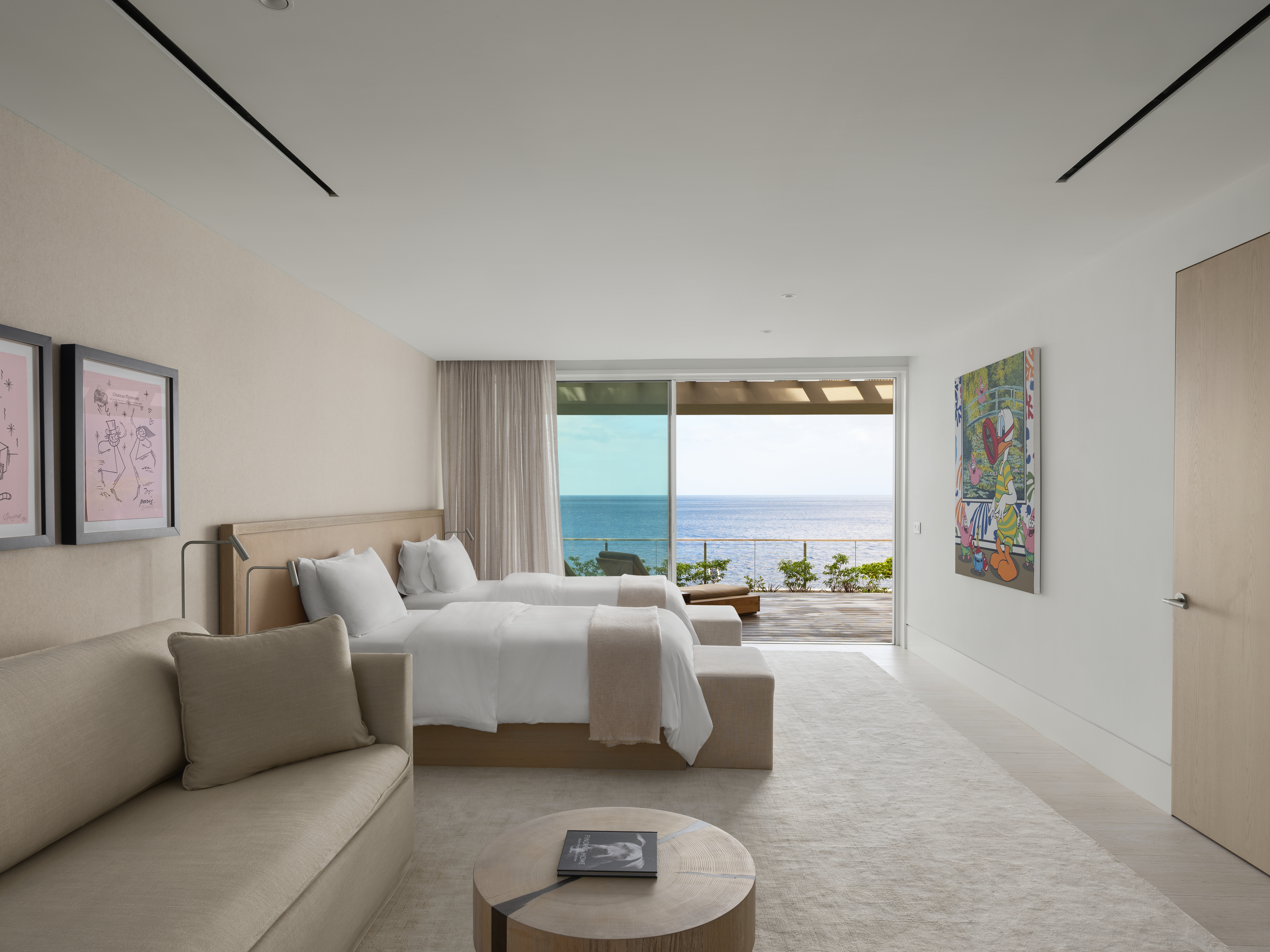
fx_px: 770
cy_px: 500
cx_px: 617
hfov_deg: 79.0
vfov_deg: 63.4
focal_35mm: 21
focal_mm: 23
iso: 200
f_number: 11
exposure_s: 1/8
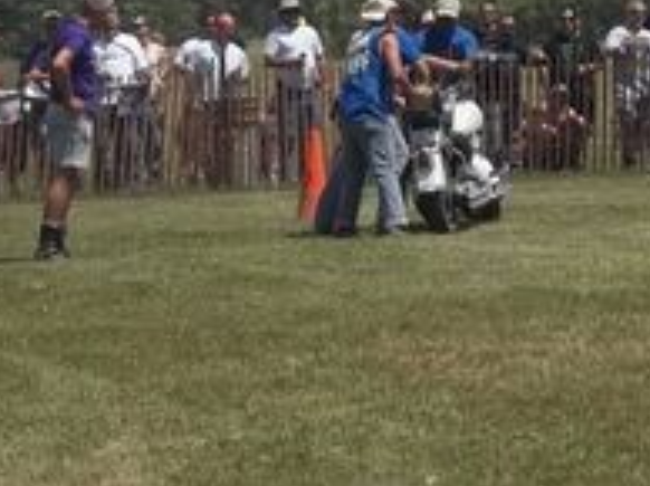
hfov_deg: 7.1
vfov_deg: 5.3
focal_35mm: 279
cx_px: 432
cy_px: 144
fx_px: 5232
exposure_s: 1/640
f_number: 5.9
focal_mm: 24.5
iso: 80
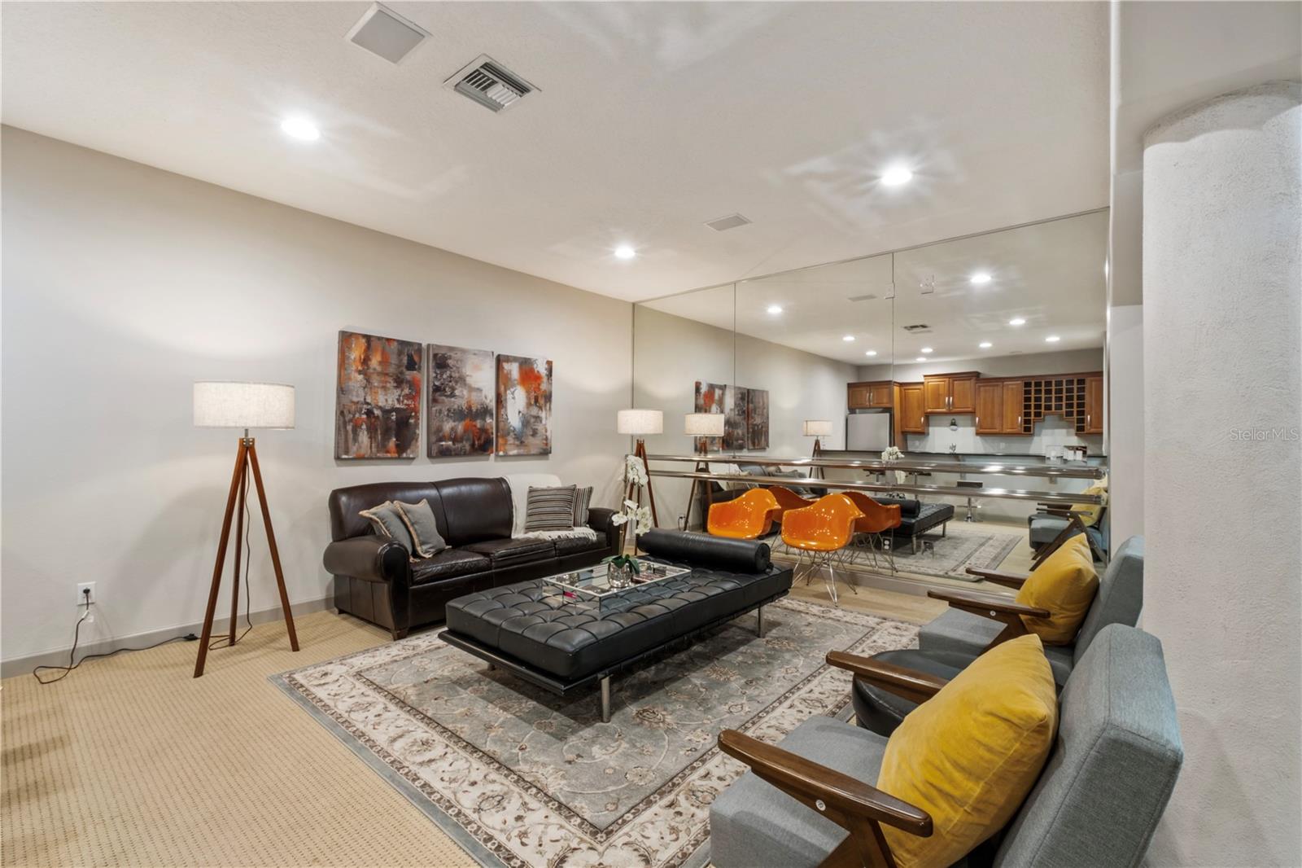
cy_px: 434
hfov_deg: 100.4
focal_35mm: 15
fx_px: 542
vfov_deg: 77.3
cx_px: 651
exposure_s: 1/5
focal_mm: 10
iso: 320
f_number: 13
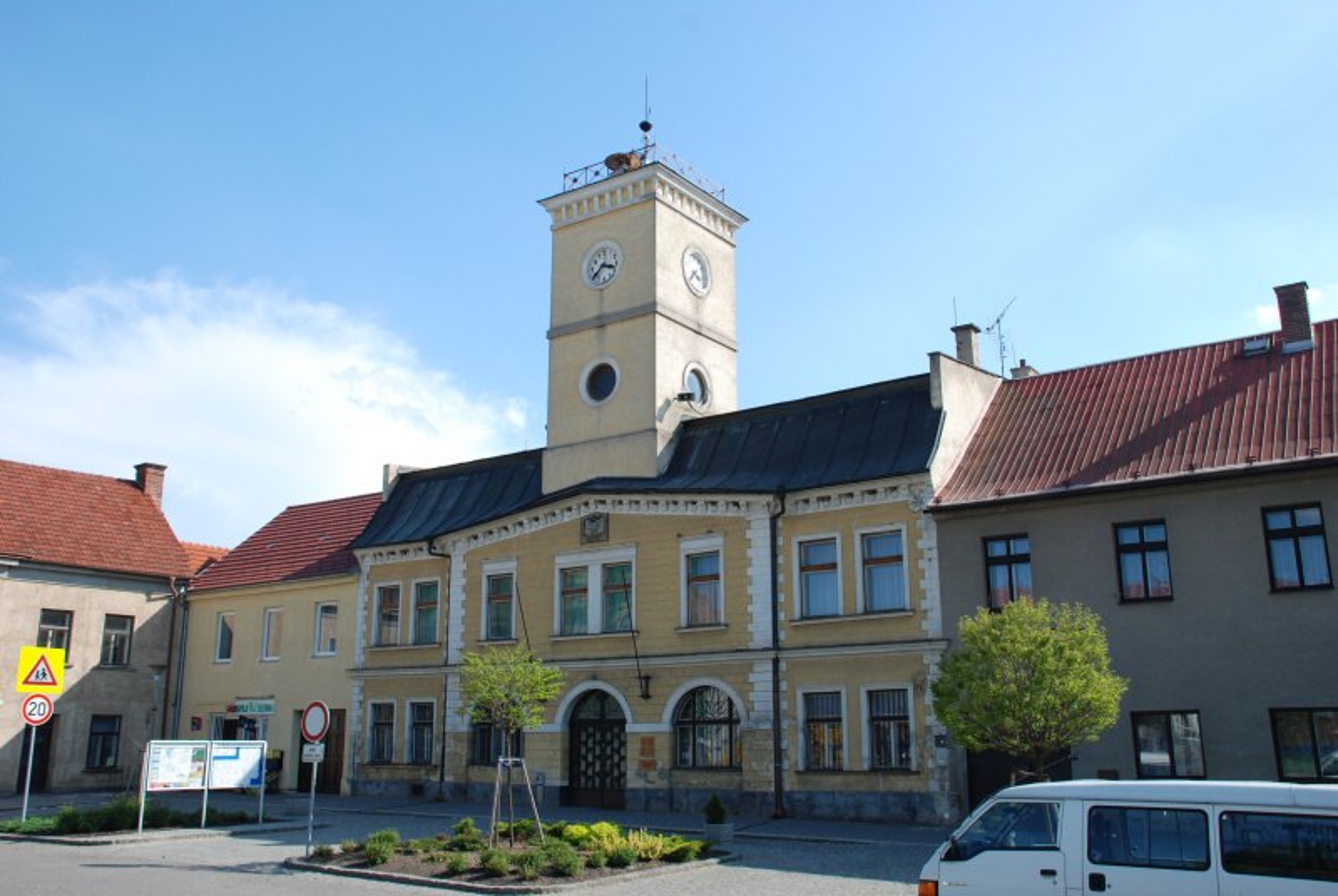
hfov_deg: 57.2
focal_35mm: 33
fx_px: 1228
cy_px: 448
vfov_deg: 40.1
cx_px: 669
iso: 200
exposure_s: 1/320
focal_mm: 22
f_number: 9
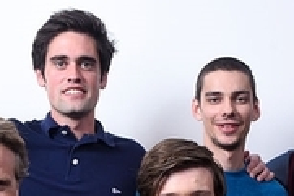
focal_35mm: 116
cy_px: 317
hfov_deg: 17.6
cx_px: 169
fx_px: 948
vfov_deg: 11.2
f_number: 8
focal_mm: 35
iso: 640
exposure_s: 1/200
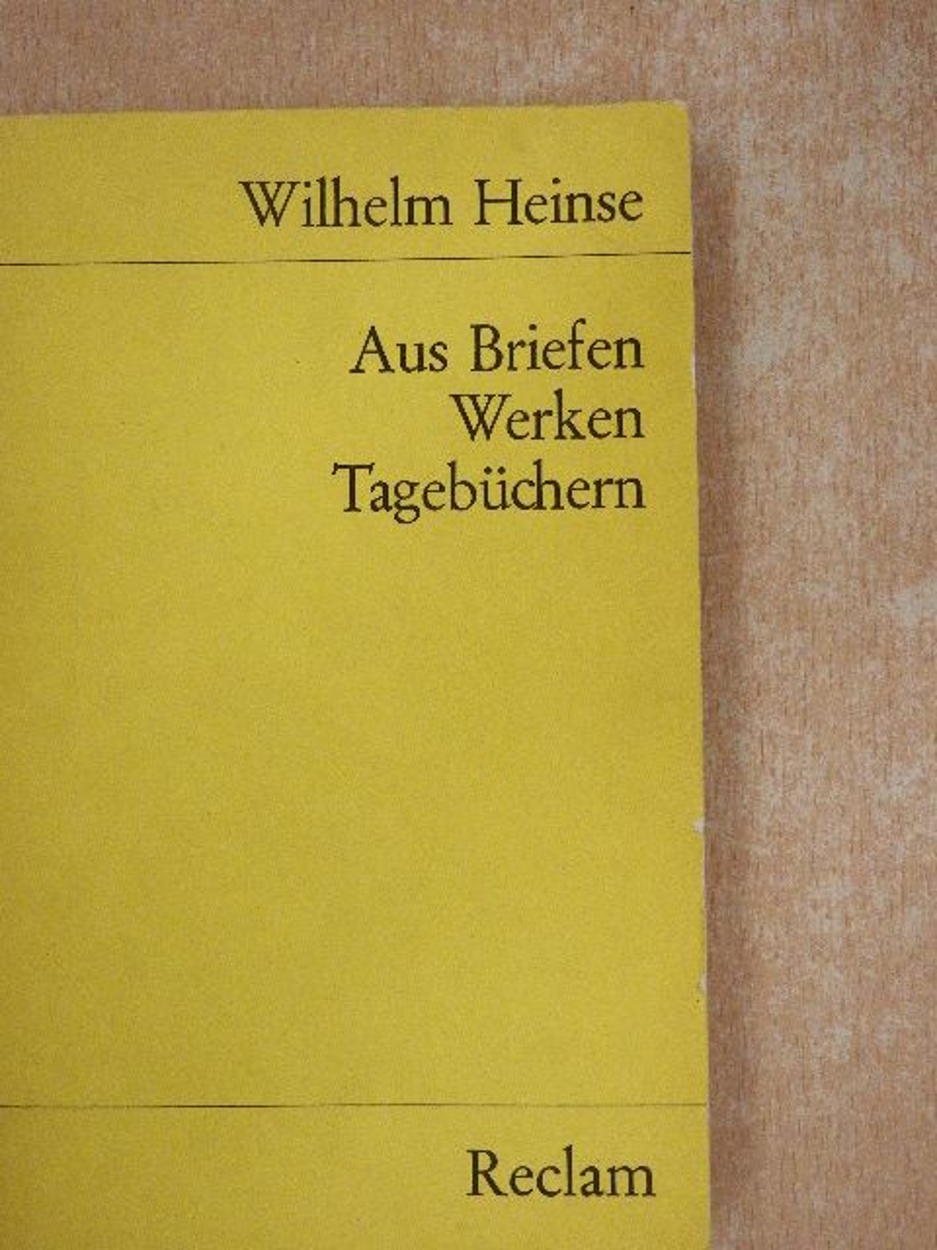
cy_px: 625
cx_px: 468
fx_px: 1985
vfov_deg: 34.9
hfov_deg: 26.6
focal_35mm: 55
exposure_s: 1/80
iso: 1000
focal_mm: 9.9
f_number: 4
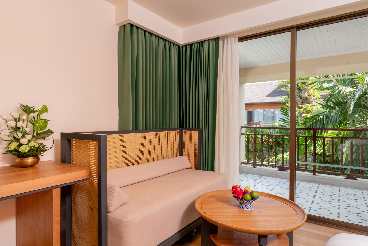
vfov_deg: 57.2
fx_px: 225
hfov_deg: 78.6
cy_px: 123
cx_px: 184
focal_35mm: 22
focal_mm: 22
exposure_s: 1/50
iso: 200
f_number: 9
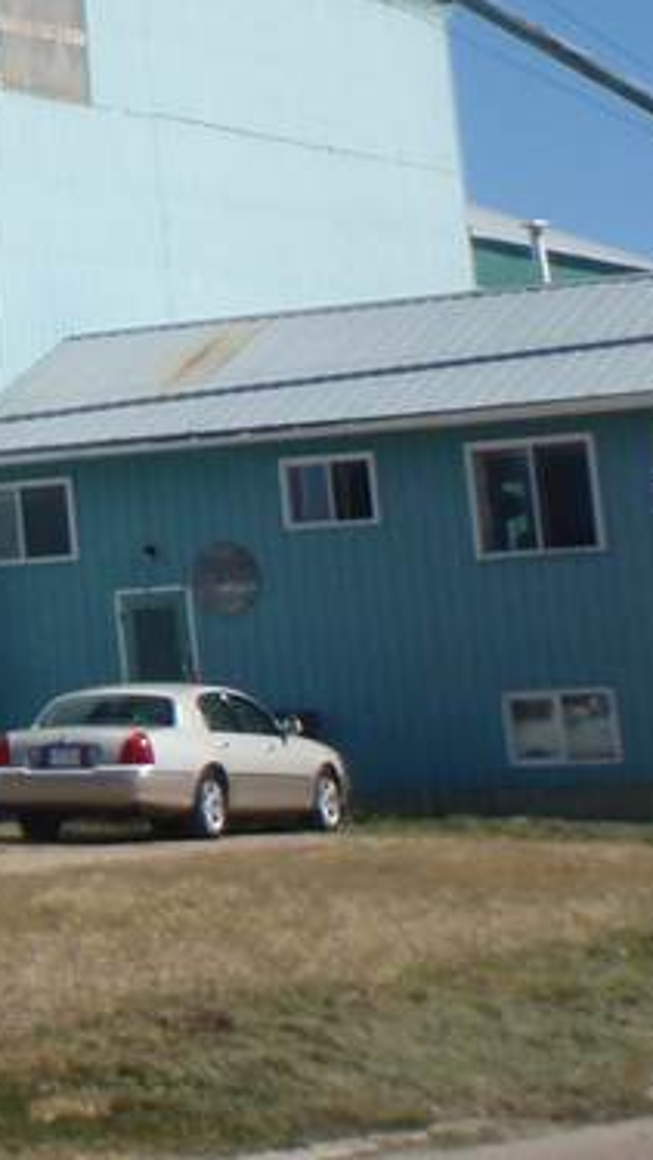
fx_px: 4124
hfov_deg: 8.4
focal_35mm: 134
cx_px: -811
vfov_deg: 15.6
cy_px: -127
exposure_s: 1/320
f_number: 6.3
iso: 64
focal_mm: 6.53
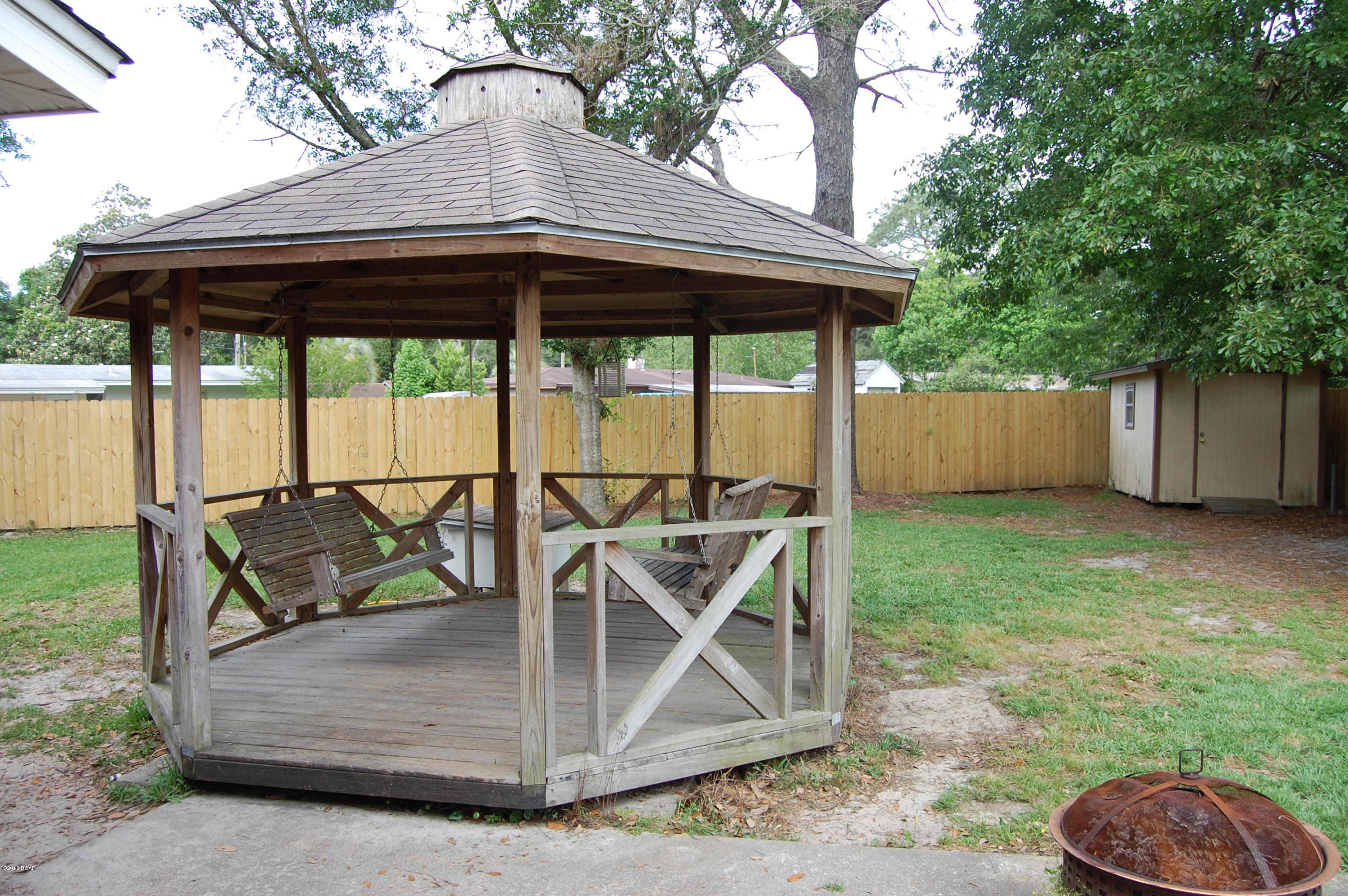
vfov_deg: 47.8
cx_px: 674
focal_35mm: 27
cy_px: 448
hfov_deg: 67.4
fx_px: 1010
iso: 200
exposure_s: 1/160
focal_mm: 18
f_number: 6.3
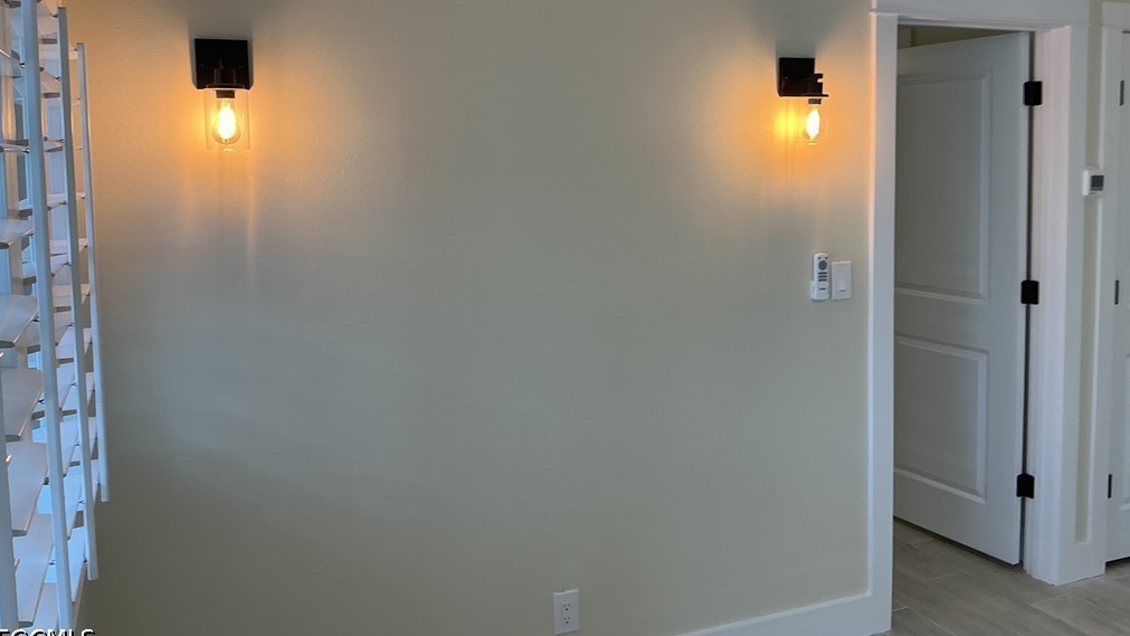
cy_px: 228
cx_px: 562
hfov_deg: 61.0
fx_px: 959
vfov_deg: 36.4
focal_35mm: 32
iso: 64
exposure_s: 1/120
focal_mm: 3
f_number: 1.8
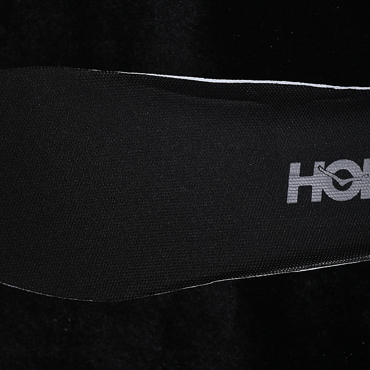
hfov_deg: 18.1
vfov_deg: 18.1
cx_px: 209
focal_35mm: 96
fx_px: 1161
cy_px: 185
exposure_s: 1/50
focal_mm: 50
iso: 160
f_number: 6.3
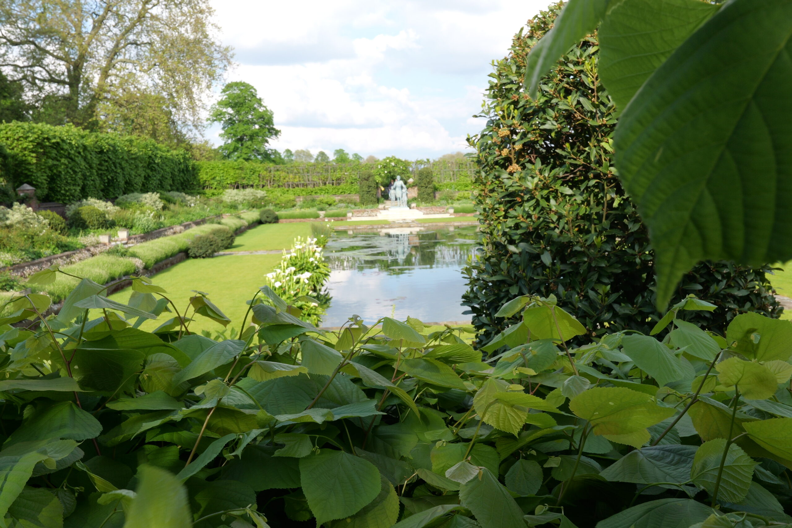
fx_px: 726
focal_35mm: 33
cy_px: 264
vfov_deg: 40.0
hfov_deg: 57.2
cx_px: 396
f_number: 14
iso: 500
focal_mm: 22
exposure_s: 1/125
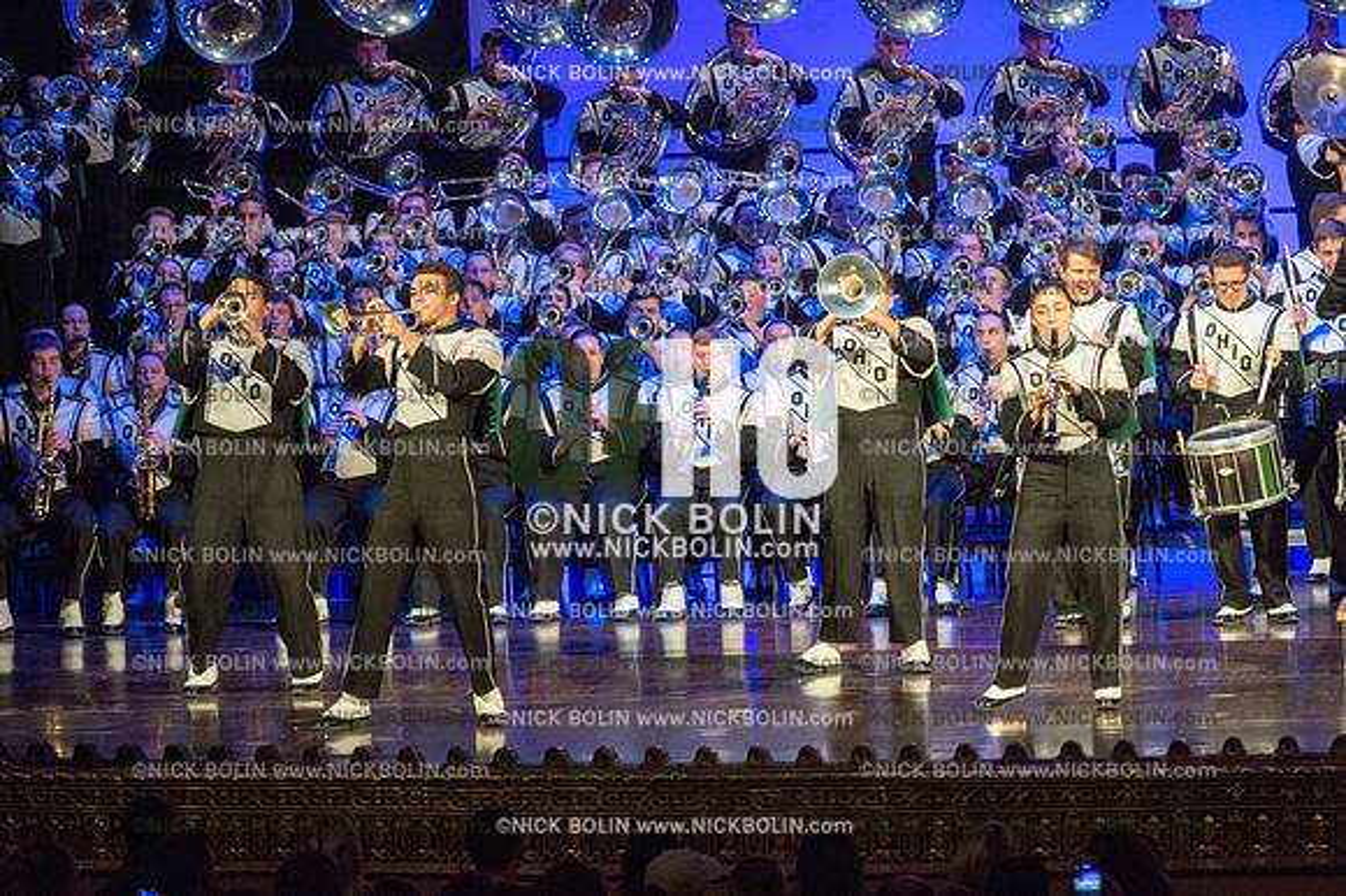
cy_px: 448
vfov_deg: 6.9
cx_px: 673
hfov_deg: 10.3
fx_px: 7473
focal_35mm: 200
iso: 8000
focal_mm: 200
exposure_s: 1/320
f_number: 5.6
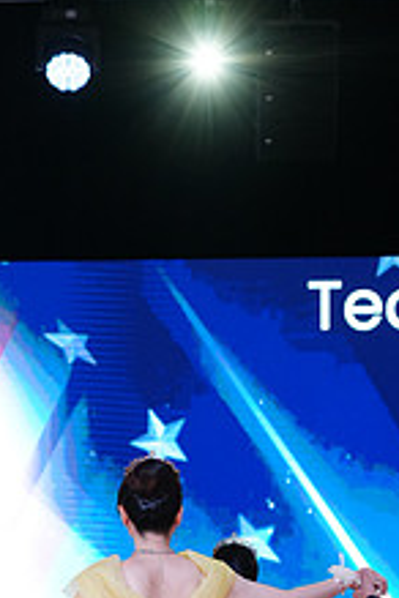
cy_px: 762
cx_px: 261
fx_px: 2909
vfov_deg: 11.5
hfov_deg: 7.8
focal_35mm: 175
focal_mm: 66
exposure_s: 1/500
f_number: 4
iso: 1600
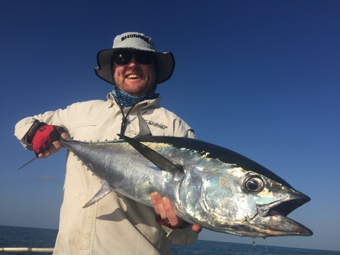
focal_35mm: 29
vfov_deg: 48.2
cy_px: 128
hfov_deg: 61.7
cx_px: 170
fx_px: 285
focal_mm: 4.15
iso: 32
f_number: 2.2
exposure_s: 1/3968
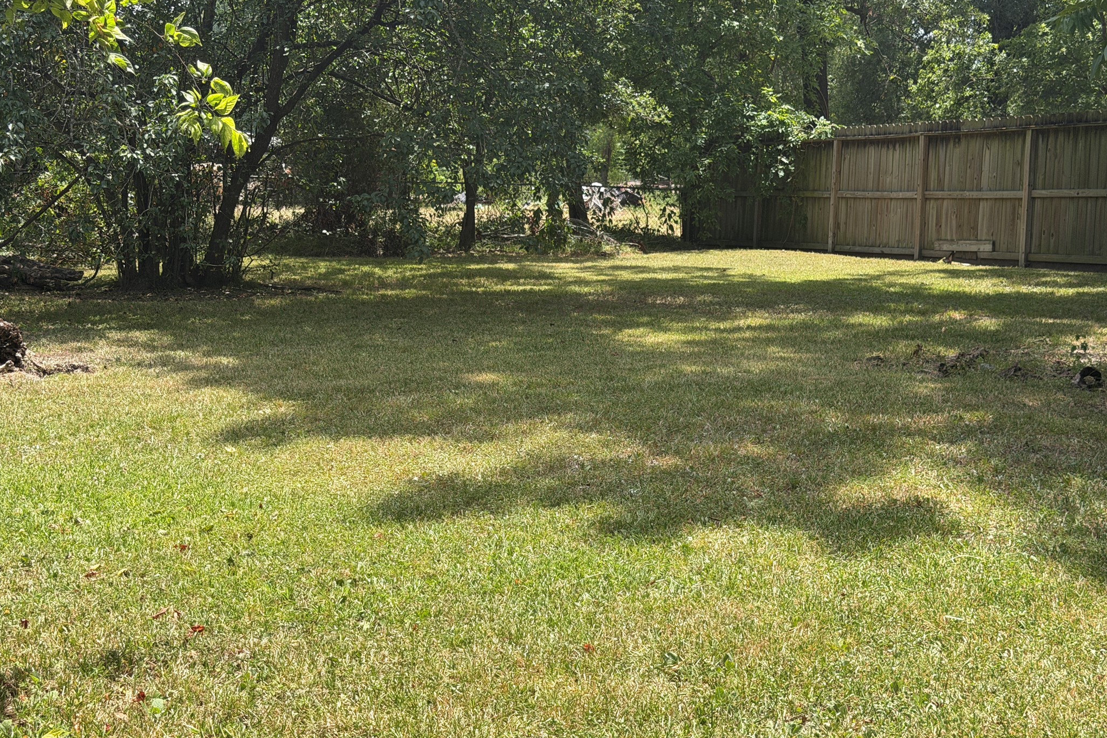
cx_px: 553
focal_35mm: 50
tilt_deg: -8.2
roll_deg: +0.4
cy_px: 396
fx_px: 1537
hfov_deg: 39.6
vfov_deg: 27.0
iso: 64
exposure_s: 1/1931
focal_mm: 6.76
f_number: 1.78
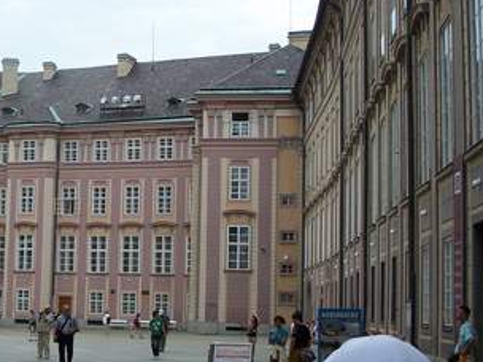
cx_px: 10
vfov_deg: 18.9
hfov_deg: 24.0
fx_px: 1088
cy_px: 167
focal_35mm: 78
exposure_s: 1/640
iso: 64
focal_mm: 7.8
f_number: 2.8
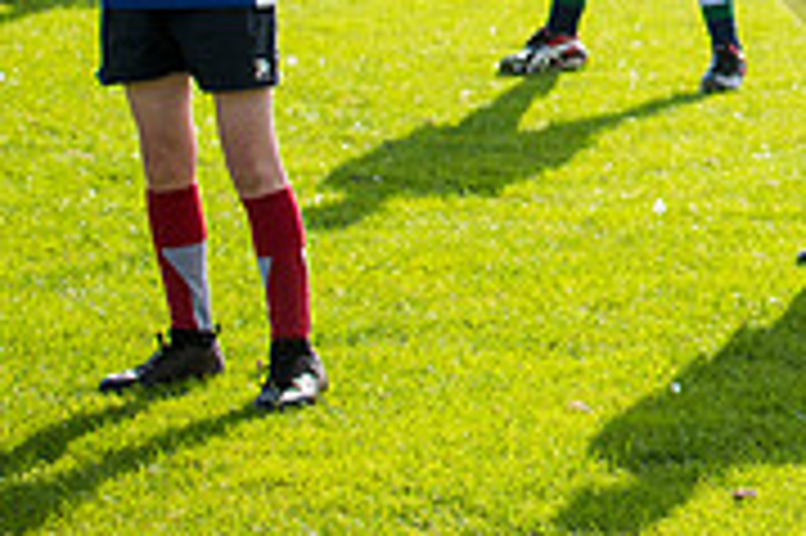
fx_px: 5078
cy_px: -313
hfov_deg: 8.9
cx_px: 1121
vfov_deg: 6.0
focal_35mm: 227
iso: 250
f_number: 4
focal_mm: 70
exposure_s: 1/1250
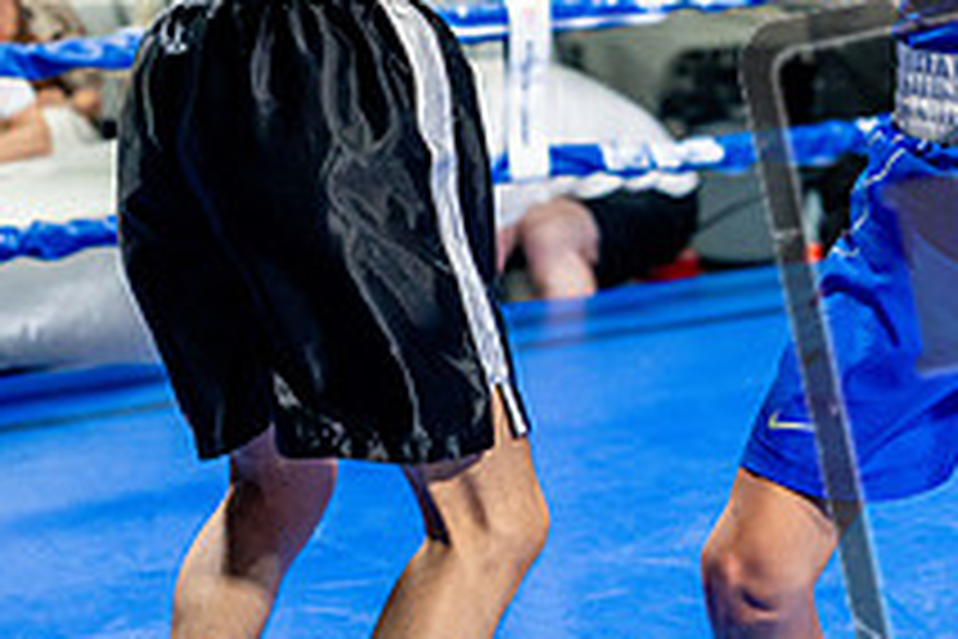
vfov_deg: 10.0
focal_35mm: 136
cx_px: 751
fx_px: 3619
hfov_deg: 15.0
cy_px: 97
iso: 4000
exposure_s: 1/1000
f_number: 2
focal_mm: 50
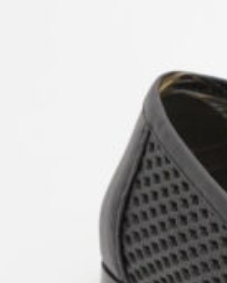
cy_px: -3
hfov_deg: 5.4
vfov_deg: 6.9
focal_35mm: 281
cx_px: 518
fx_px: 2358
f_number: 6.3
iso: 640
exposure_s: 1/10
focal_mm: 50
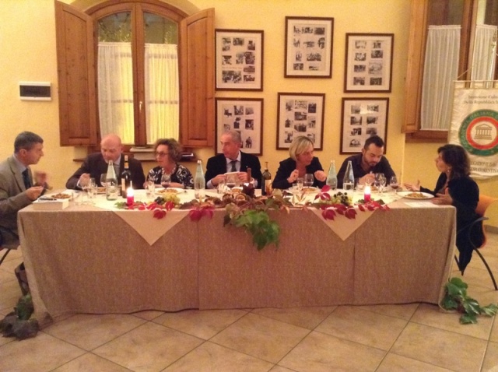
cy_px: 186
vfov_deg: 42.8
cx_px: 249
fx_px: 474
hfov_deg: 55.4
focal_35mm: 33
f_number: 2.4
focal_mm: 3.3
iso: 640
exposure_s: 1/15
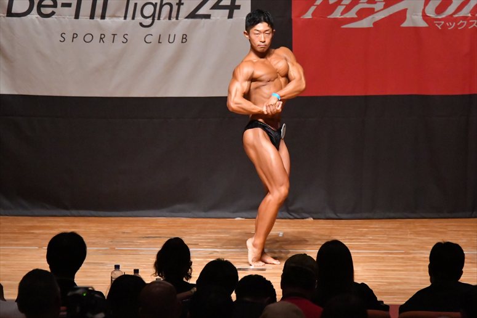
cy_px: 159
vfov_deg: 5.4
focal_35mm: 255
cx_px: 238
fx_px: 3377
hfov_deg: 8.1
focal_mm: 170
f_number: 5.6
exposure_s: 1/400
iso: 12800
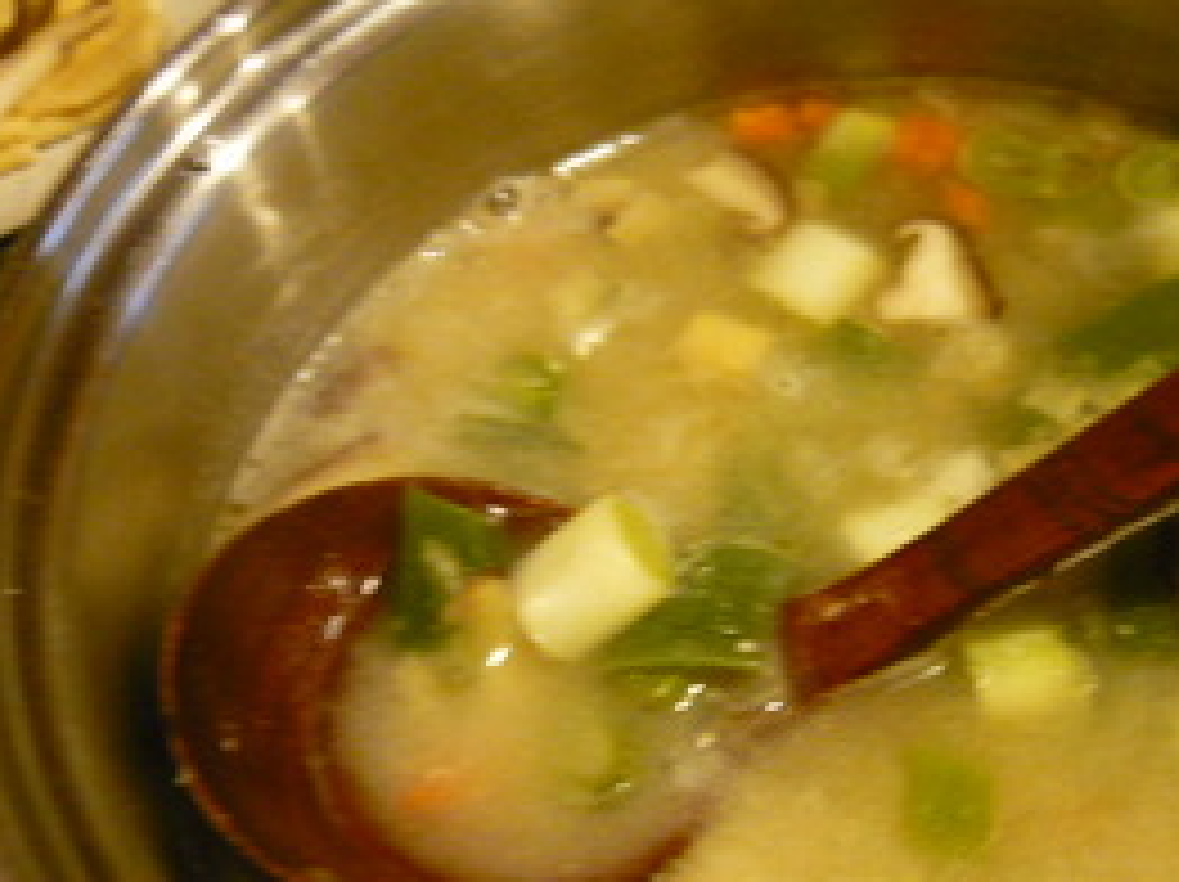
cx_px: 855
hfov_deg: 35.5
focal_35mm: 53
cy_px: 583
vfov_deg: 27.3
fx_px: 1803
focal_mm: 5.5
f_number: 2.8
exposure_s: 1/8
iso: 400
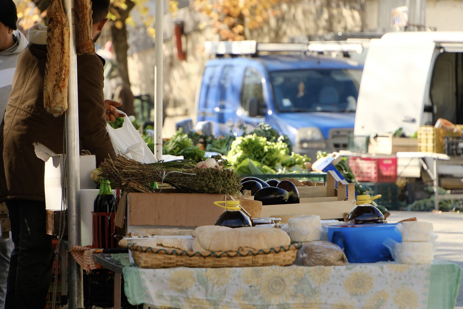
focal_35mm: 305
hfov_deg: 6.8
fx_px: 3922
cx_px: 232
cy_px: 154
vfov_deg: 4.5
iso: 400
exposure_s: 1/125
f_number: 8
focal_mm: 203
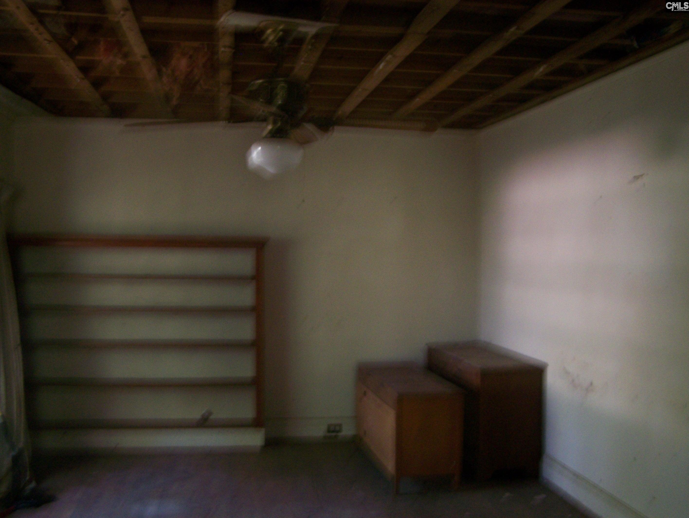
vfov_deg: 37.8
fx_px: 757
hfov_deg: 48.9
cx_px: 344
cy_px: 259
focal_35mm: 38
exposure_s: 1/8
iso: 160
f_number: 2.8
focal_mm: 6.3
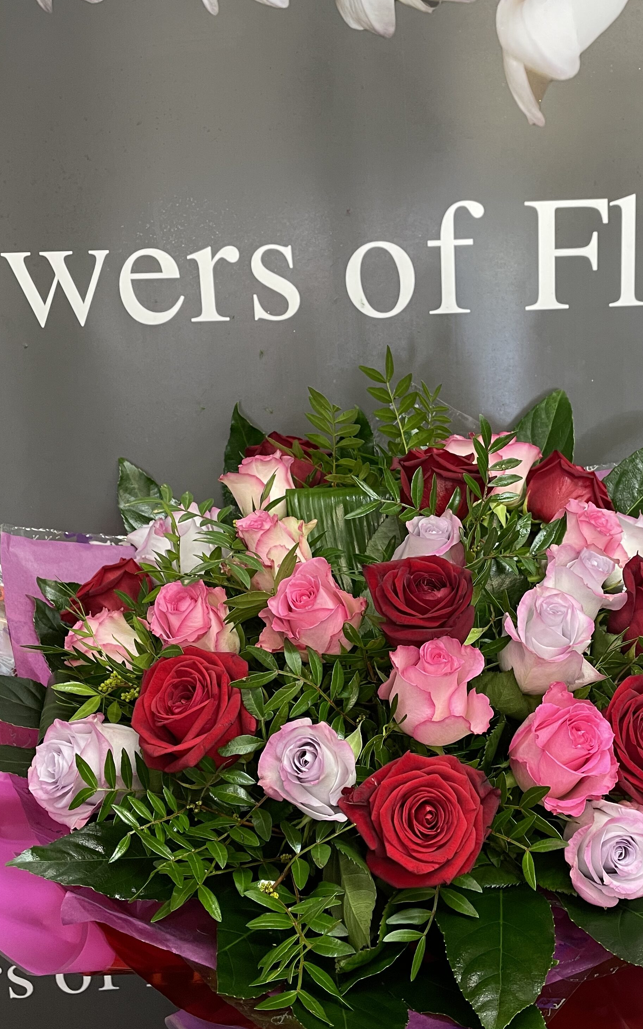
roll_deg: +1.6
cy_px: 513
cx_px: 408
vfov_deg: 51.5
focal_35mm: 38
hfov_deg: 33.4
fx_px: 1065
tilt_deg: -11.6
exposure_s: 1/50
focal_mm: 4.2
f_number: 1.6
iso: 125
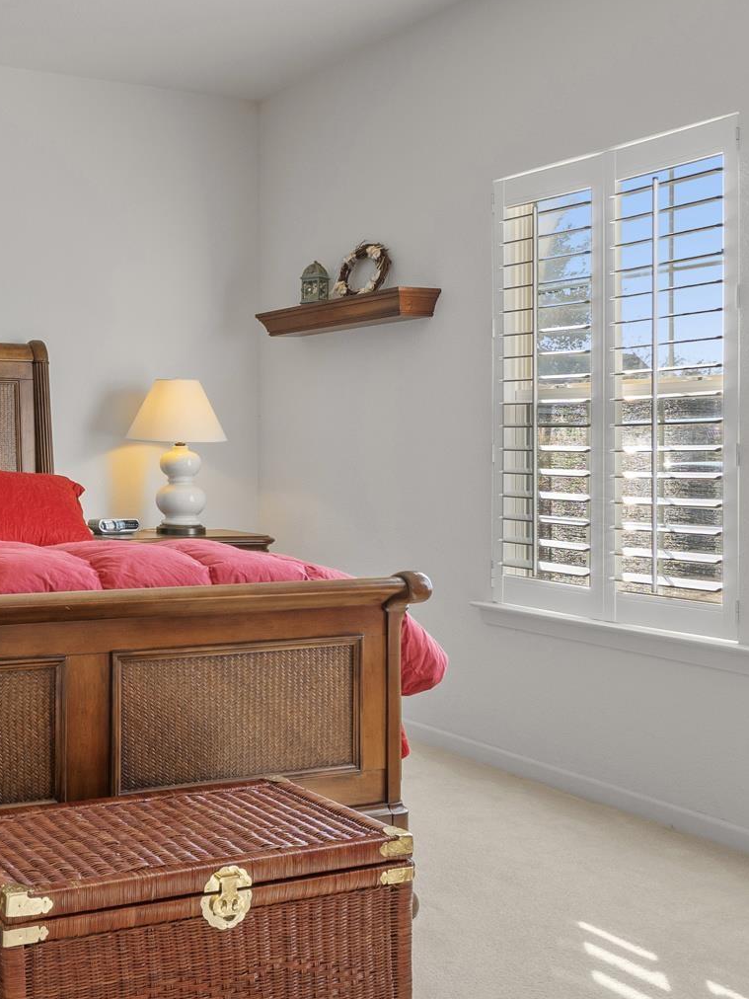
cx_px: 4
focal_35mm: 38
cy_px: 448
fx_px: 1096
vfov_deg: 48.9
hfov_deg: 34.4
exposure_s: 1/15
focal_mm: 16
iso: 400
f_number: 8
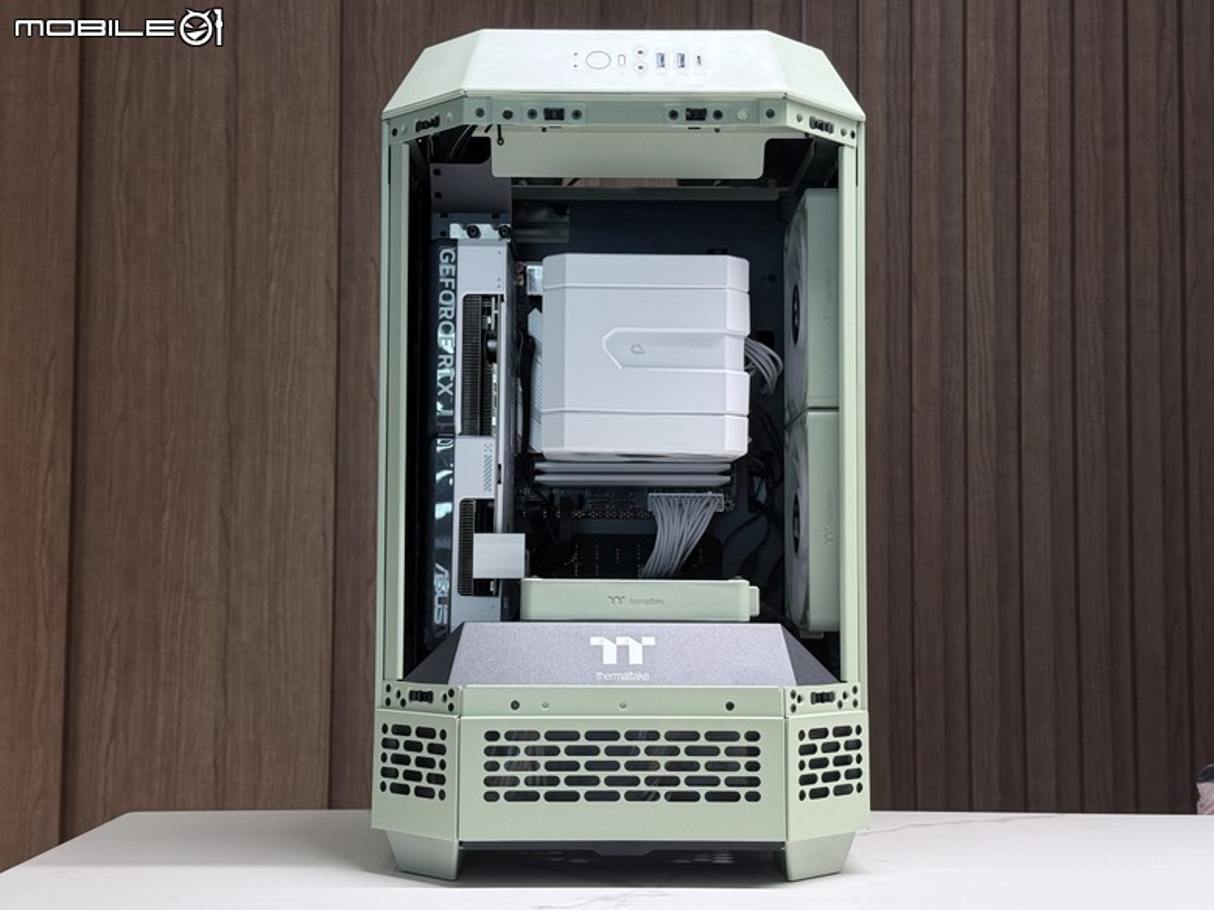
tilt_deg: +3.7
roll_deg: -0.1
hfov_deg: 39.7
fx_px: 1683
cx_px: 607
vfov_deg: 30.3
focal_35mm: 48
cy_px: 455
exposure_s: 1/60
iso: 100
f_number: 1.78
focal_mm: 6.76
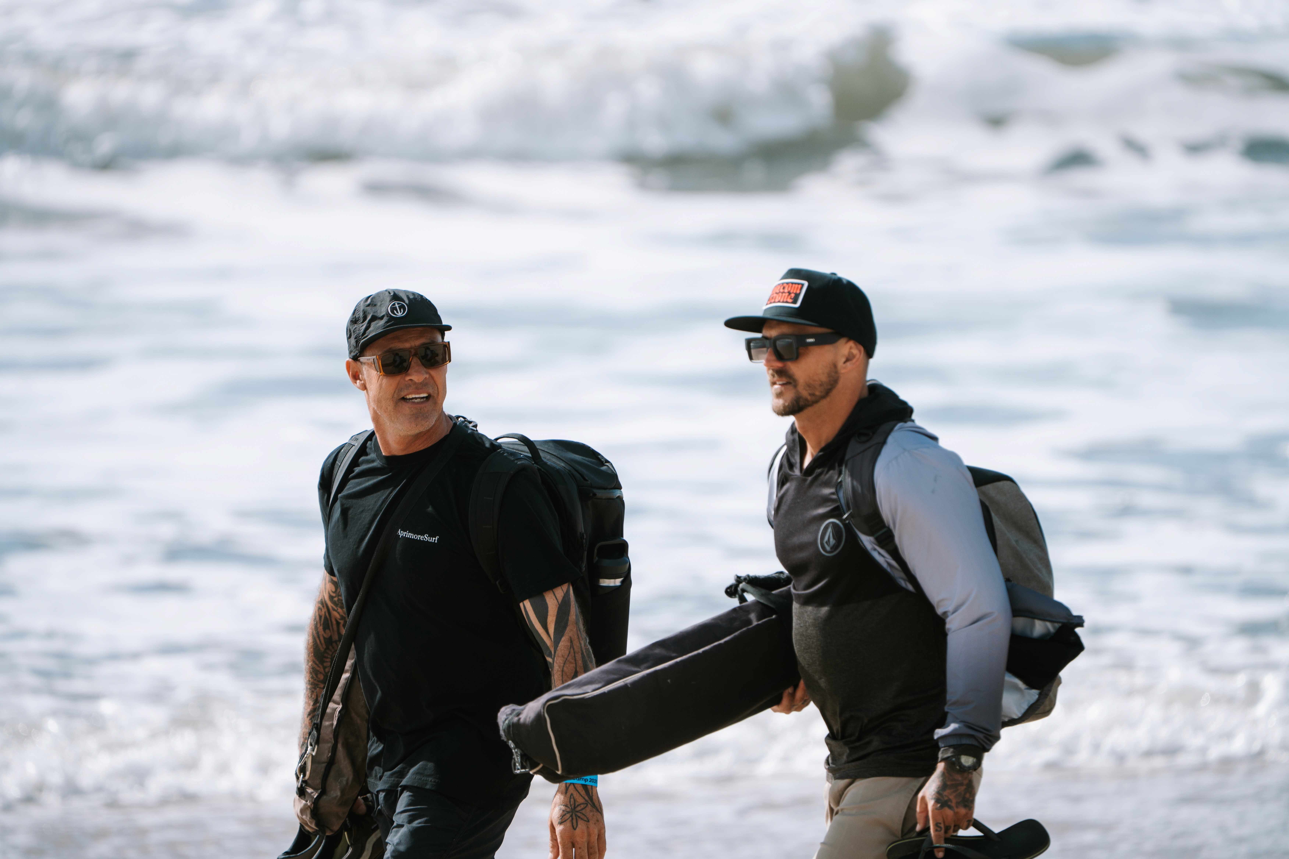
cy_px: 430
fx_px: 21482
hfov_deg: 3.4
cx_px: 644
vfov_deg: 2.3
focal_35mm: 600
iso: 200
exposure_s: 1/1000
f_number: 6.3
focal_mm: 600
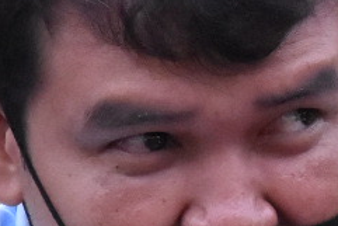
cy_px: 171
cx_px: 323
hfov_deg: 1.9
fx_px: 9942
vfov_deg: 1.3
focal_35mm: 1058
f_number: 7.1
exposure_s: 1/800
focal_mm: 105
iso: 3200
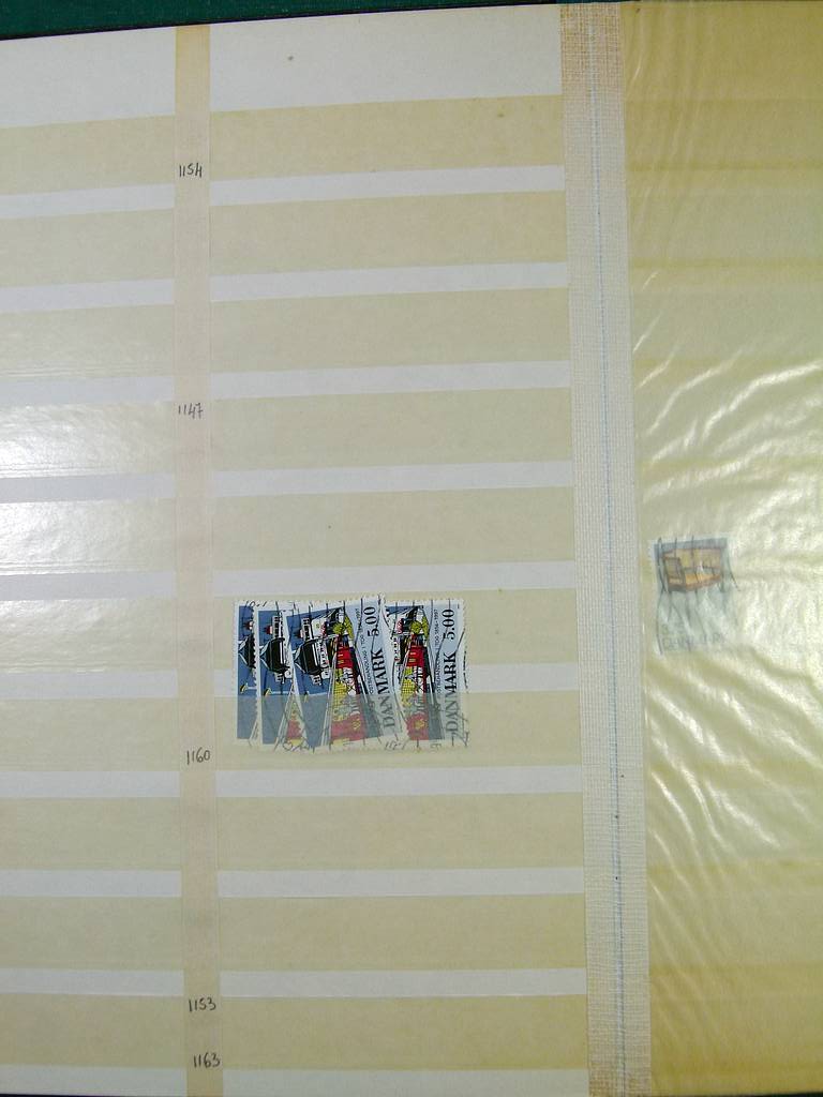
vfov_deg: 51.4
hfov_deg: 39.7
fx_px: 1141
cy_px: 548
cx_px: 412
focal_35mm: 36
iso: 100
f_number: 4
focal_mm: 6.5
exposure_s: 1/160
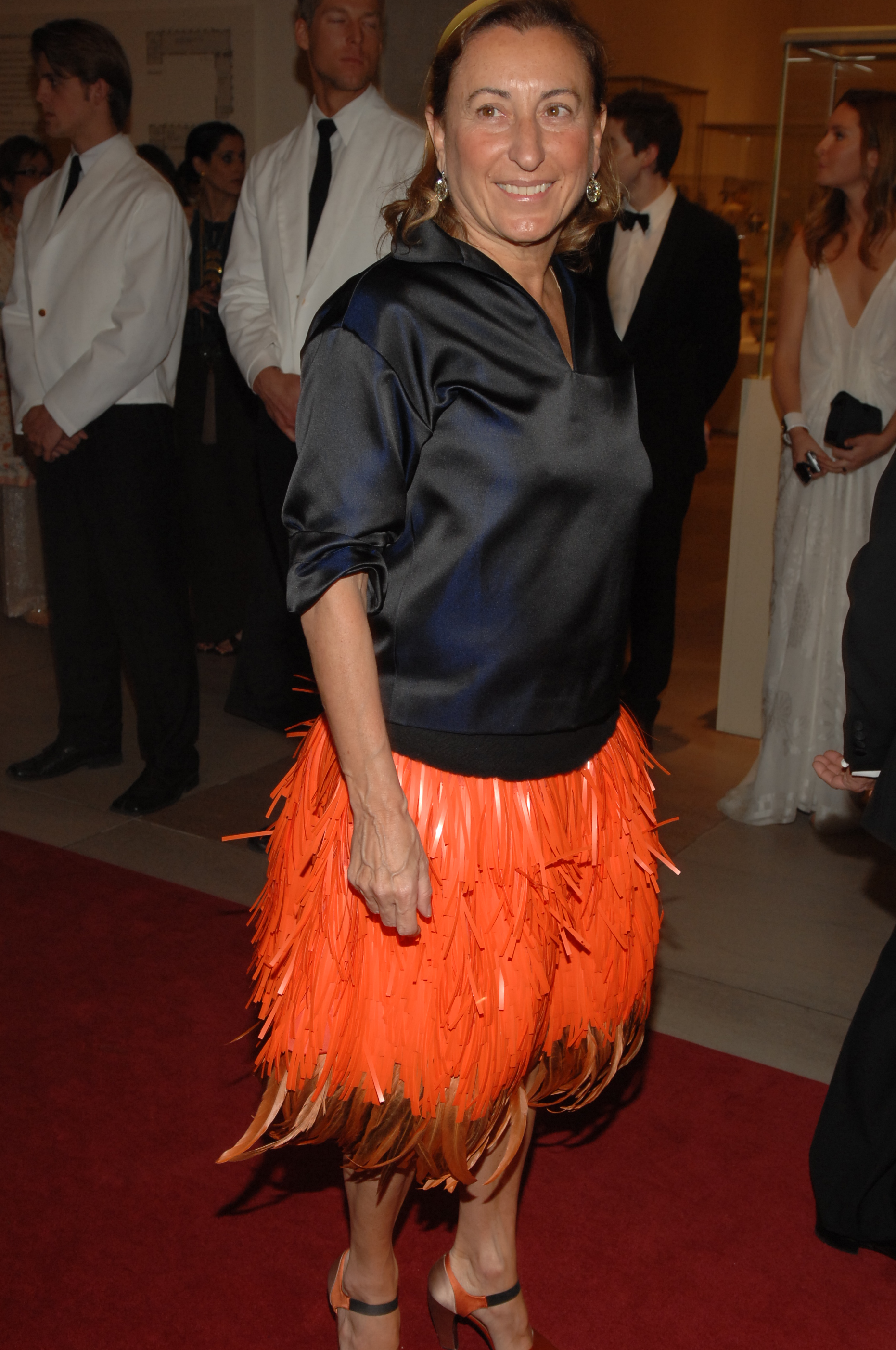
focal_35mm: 40
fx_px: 1481
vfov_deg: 49.0
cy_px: 704
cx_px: 501
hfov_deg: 33.6
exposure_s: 1/60
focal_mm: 23
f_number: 5.6
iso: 400
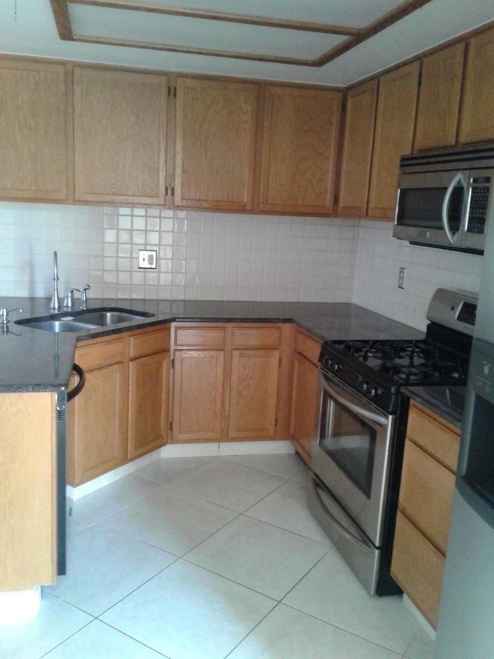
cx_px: 247
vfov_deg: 55.4
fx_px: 628
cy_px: 330
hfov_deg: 42.9
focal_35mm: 33
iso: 100
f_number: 2.2
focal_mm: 3.3
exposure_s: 1/14
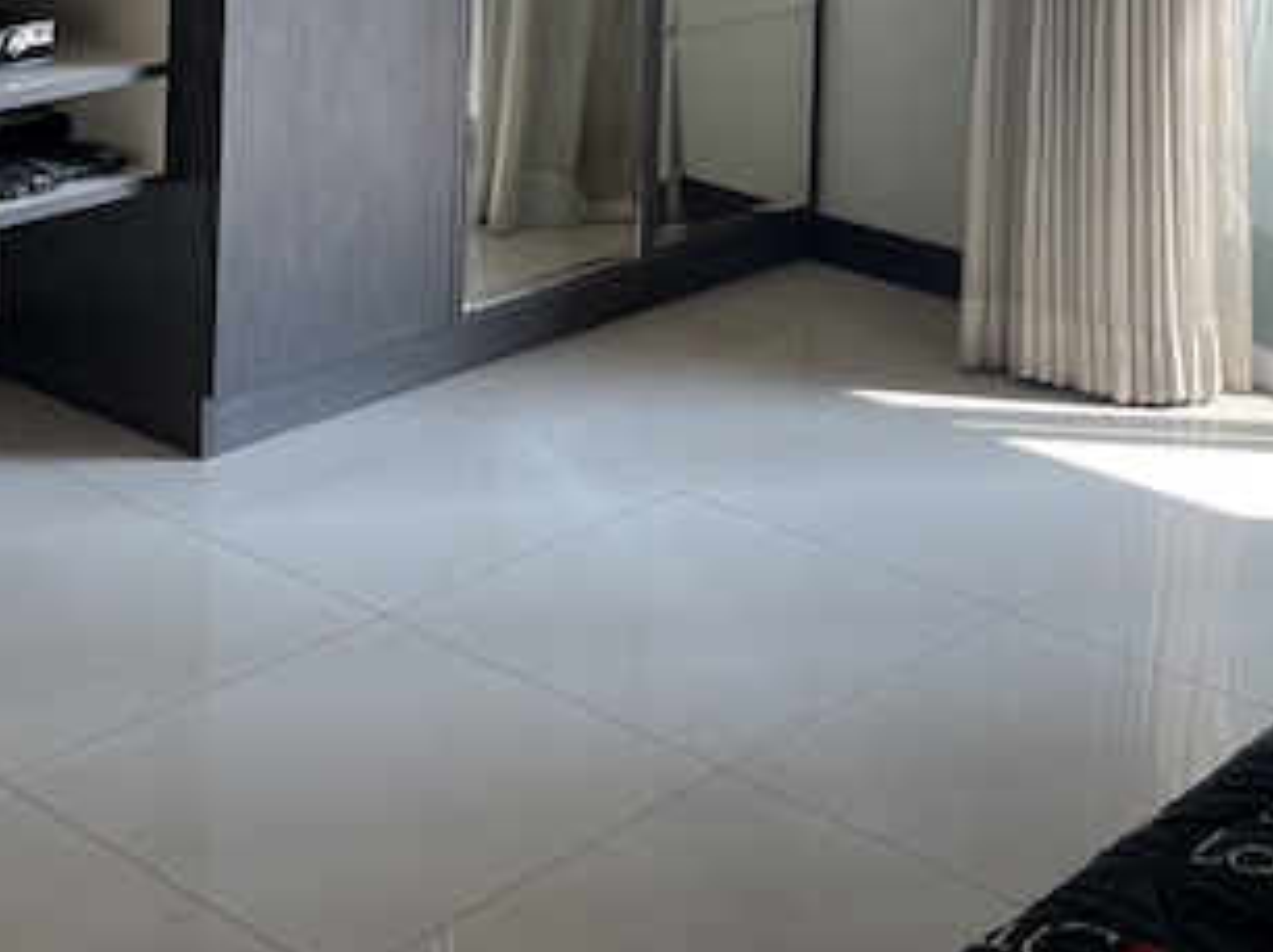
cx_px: 720
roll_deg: -1.6
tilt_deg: -4.4
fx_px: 2499
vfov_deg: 19.8
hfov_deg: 28.6
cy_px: -291
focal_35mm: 68
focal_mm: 4.2
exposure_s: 1/121
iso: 40
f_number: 1.6
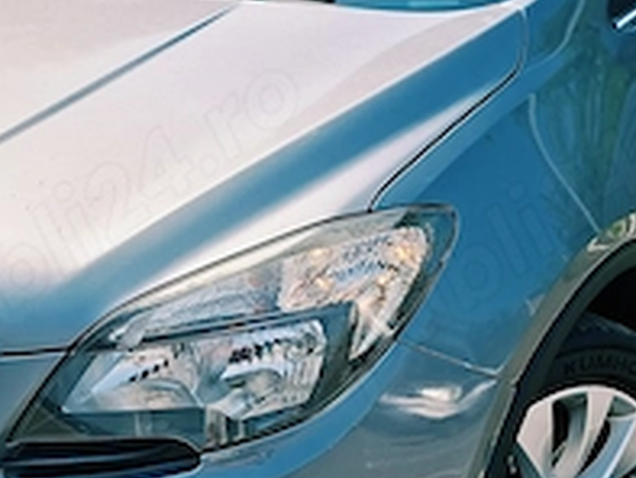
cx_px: 316
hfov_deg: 27.8
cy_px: 258
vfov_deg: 21.0
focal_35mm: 70
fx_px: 1287
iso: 50
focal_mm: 5.54
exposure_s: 1/2000
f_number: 1.8
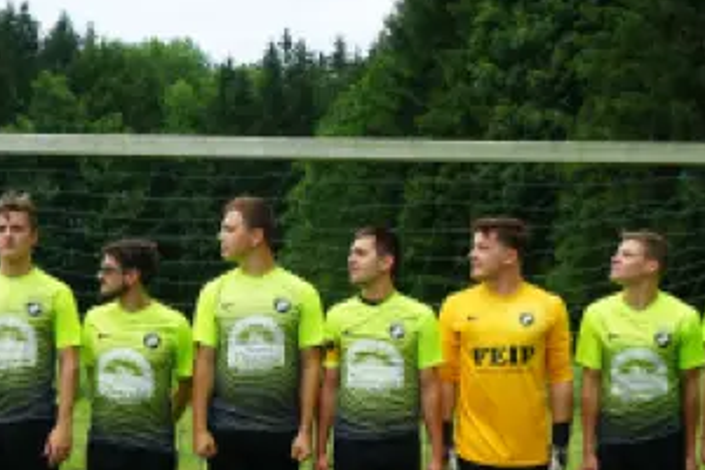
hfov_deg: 28.0
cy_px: 350
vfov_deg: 18.8
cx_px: 281
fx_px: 1410
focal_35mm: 72
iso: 100
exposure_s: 1/80
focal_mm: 36
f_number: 7.1
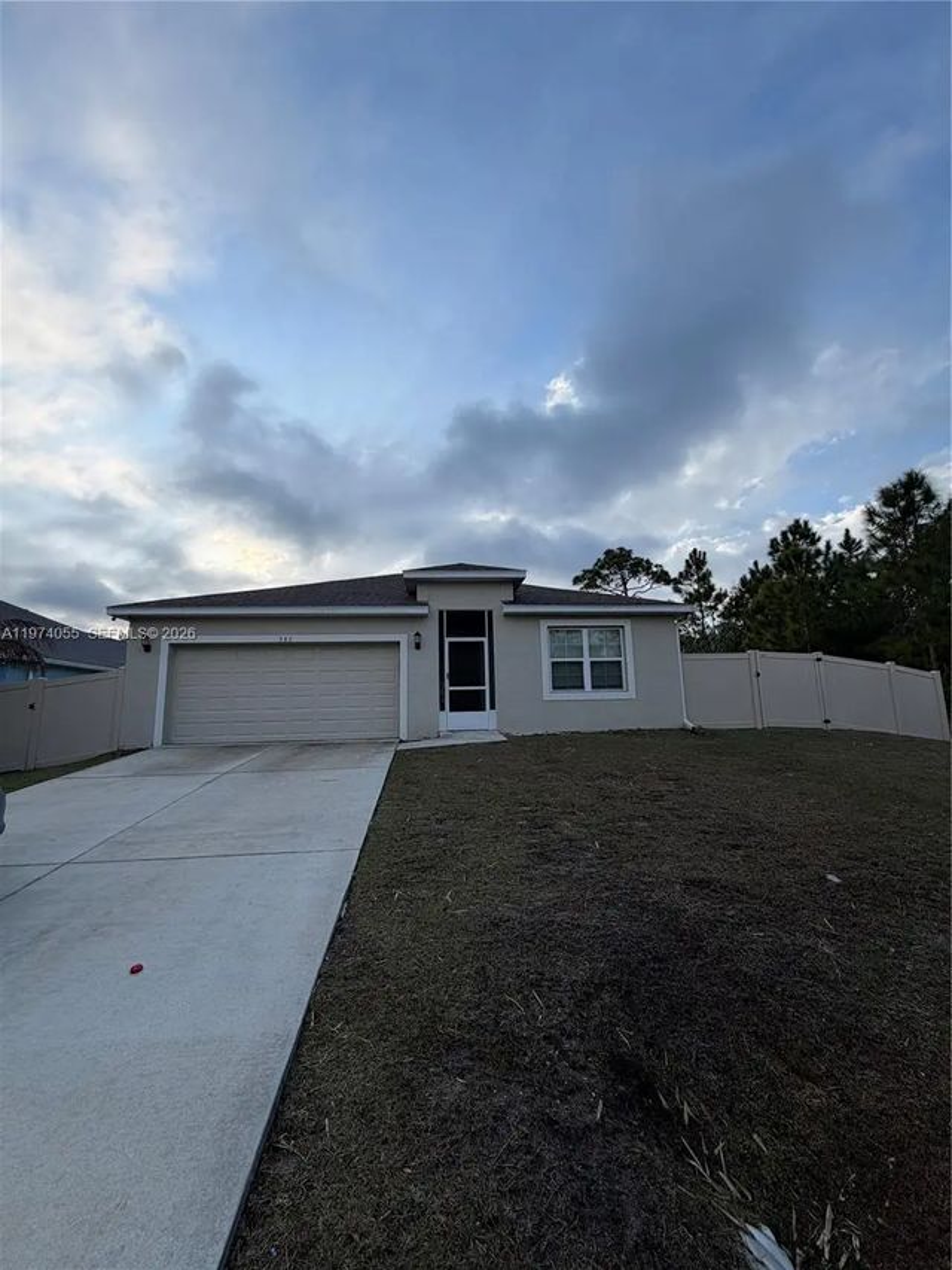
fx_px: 513
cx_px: 476
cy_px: 635
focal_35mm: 14
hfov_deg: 85.7
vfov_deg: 102.1
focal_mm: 2.22
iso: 32
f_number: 2.2
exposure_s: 1/770
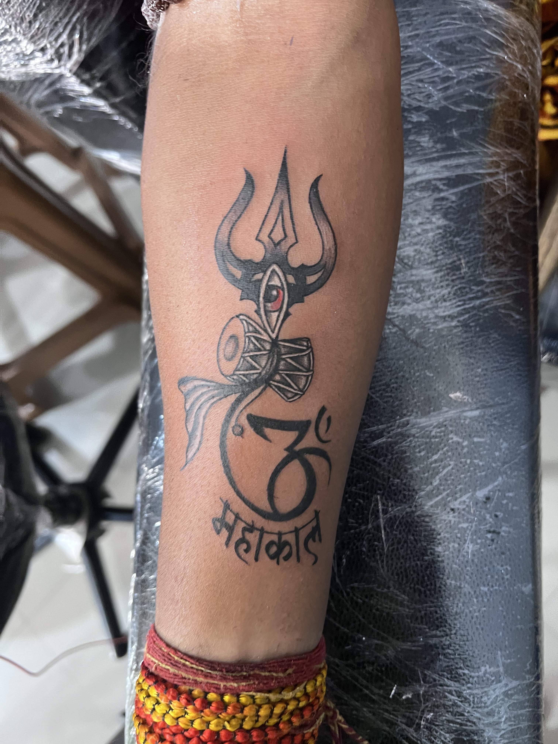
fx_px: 559
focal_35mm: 26
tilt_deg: -72.5
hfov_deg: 53.1
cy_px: 372
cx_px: 279
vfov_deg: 67.3
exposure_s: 1/50
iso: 320
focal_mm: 5.7
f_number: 1.5
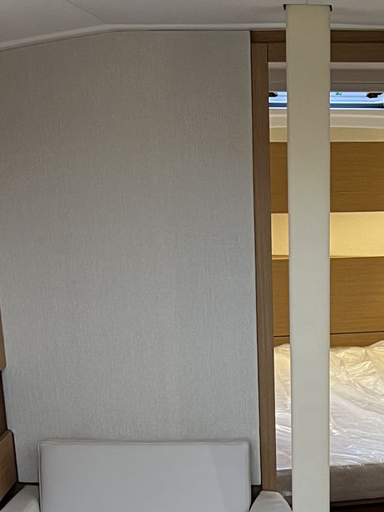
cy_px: 647
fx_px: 1198
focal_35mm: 81
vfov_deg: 21.9
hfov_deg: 17.9
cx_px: 347
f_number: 1.5
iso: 125
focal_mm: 5.7
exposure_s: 1/98
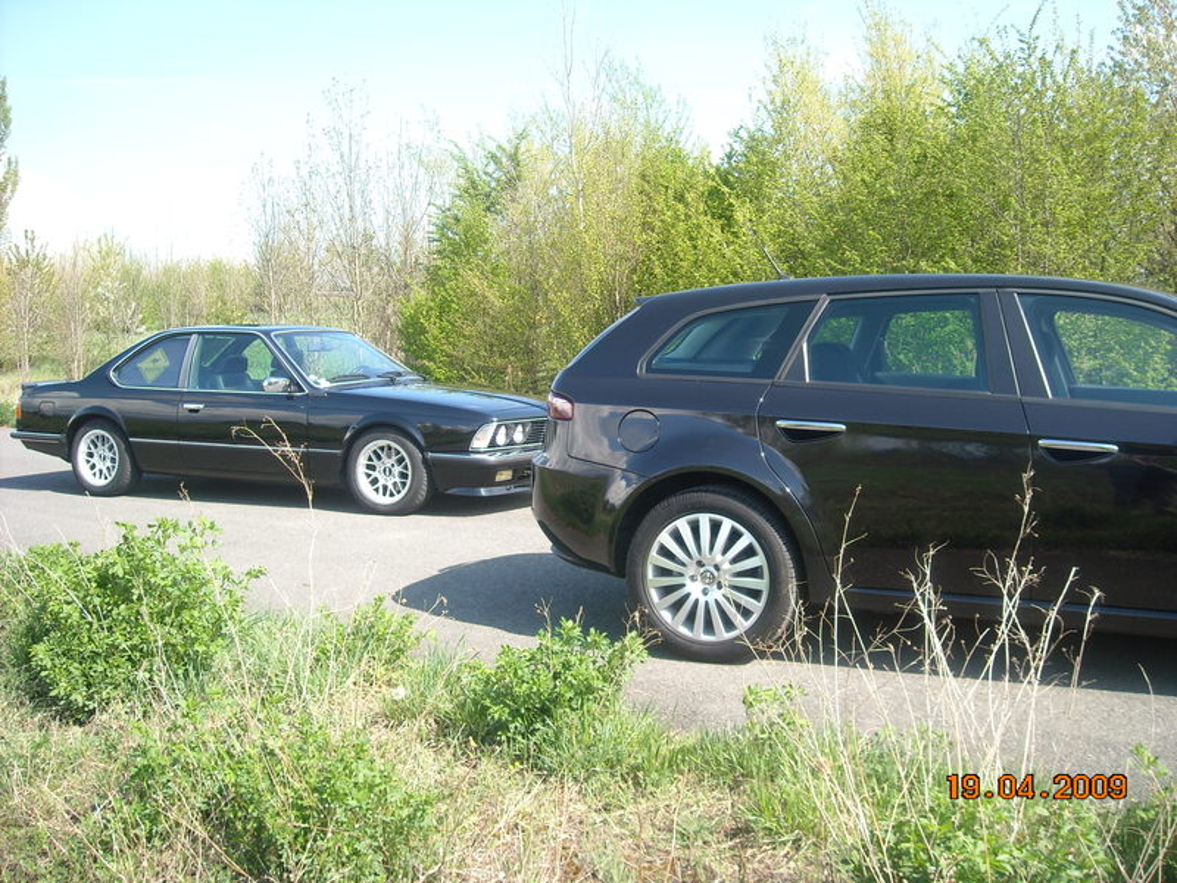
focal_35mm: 35
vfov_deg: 40.7
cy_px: 442
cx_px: 588
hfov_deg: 52.6
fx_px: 1190
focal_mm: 5.7
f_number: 2.8
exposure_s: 1/296
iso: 64
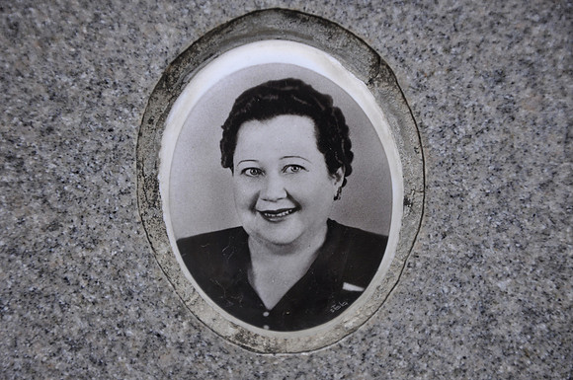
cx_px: 286
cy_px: 190
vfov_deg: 10.7
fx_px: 2027
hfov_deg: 16.1
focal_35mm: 128
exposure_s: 1/250
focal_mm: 85
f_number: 5.6
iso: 640
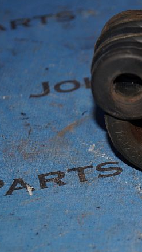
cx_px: 186
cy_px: 129
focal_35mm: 157
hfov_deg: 7.7
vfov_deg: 13.7
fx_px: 1049
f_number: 5.6
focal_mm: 55
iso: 320
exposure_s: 1/60
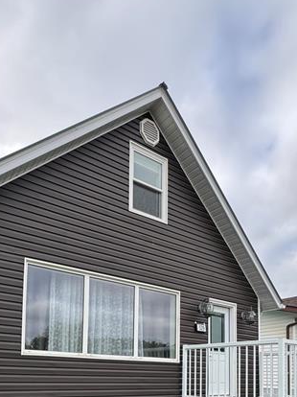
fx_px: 298
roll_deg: -2.5
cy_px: 357
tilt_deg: +3.8
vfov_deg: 57.8
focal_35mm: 26
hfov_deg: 50.4
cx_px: 68
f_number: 2.2
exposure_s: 1/275
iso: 40
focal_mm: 2.22
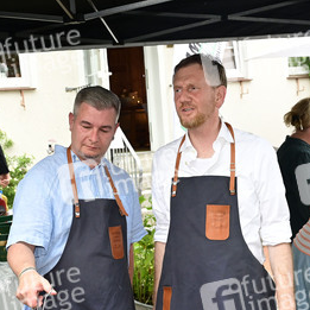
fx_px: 436
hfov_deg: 39.2
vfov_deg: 38.1
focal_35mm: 43
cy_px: 236
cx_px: 153
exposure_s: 1/160
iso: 2000
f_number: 5.6
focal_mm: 33
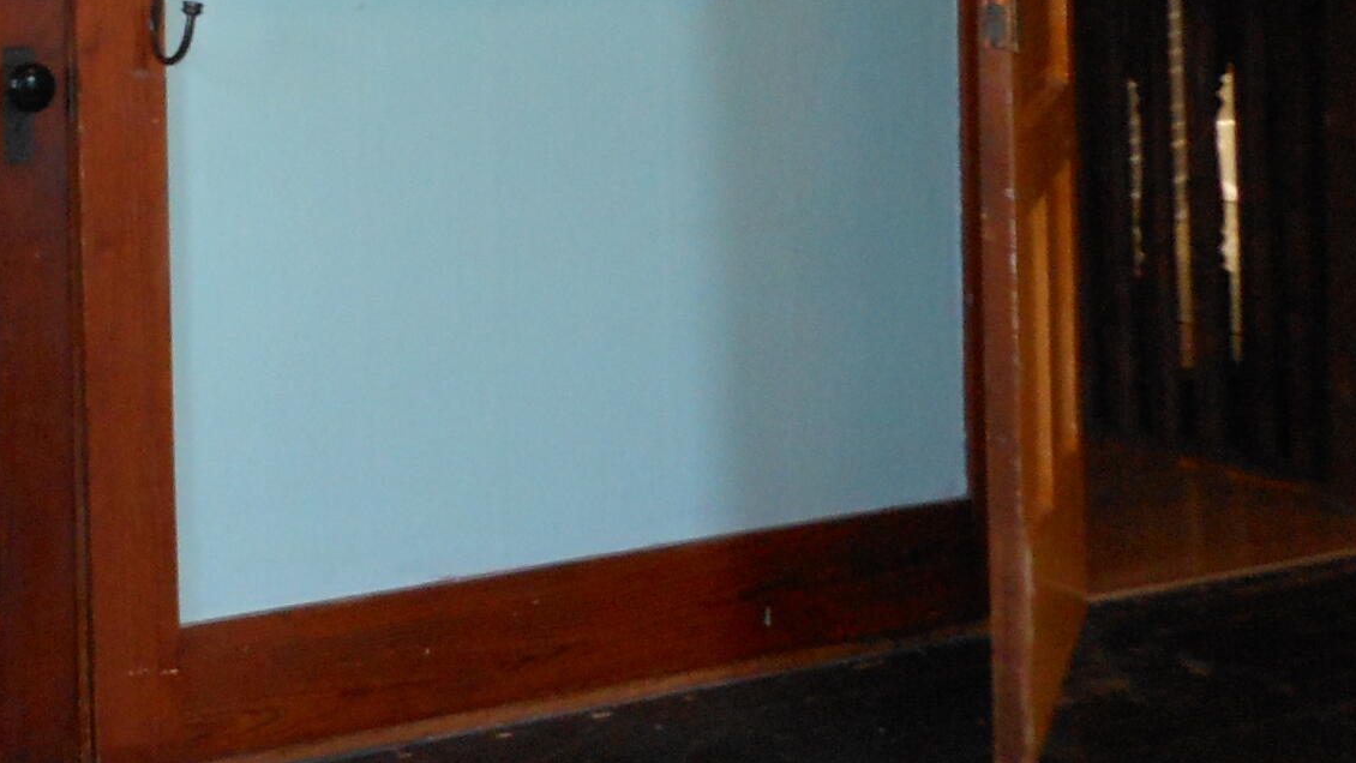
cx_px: -8
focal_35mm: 81
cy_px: -36
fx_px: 2913
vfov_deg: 14.6
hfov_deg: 24.9
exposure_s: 1/25
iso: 250
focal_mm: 5
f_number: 3.7
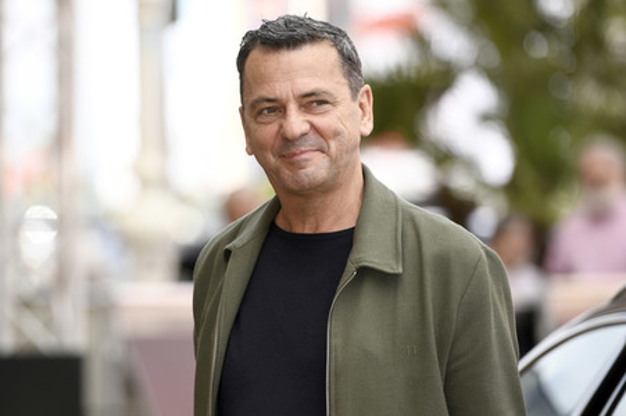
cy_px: 208
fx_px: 3475
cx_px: 313
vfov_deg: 6.9
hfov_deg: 10.3
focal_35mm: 200
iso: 250
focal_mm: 200
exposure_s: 1/1000
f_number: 3.5
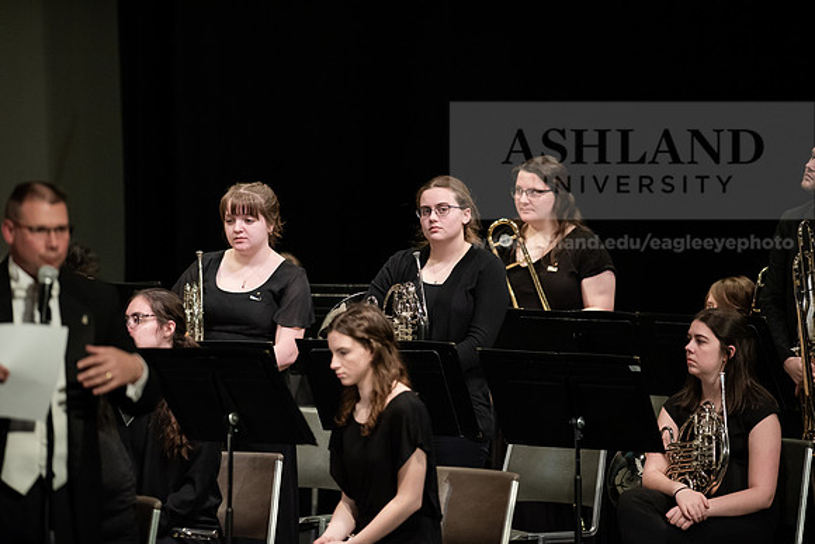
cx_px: 408
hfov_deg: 6.9
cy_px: 272
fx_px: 6793
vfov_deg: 4.6
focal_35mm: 300
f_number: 3.2
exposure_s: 1/250
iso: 4000
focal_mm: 300
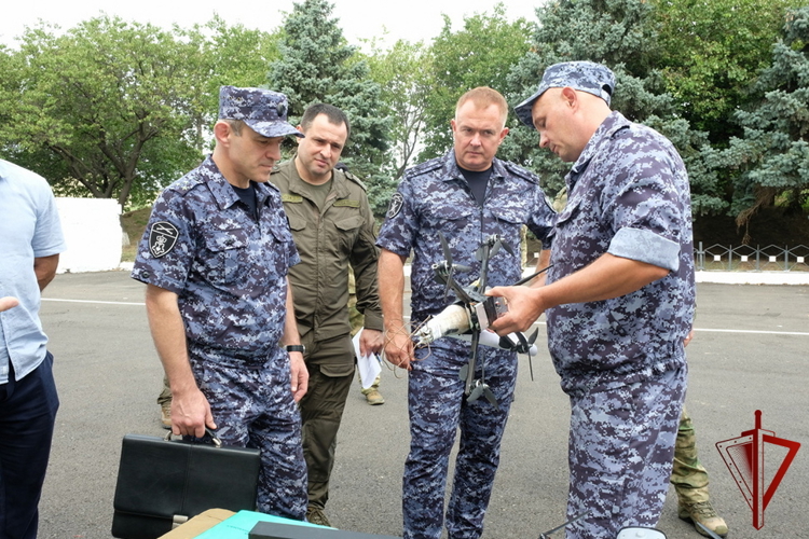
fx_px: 719
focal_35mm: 32
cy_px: 270
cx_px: 404
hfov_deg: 58.7
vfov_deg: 41.1
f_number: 14
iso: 500
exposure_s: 1/60
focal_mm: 21.4
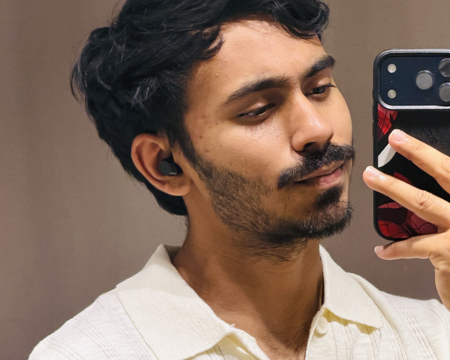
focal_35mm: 197
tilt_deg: -3.0
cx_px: 287
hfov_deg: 9.8
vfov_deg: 7.8
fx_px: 2624
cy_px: 221
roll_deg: -0.4
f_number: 2.8
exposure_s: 1/100
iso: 200
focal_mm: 16.89
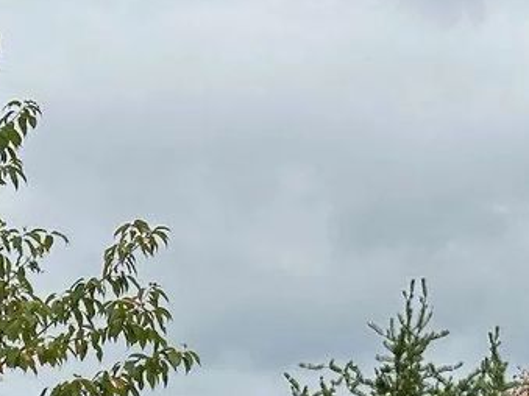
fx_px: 2215
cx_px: -225
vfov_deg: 10.1
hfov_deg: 13.0
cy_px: 463
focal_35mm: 145
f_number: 1.78
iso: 64
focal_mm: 6.86
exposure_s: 1/823
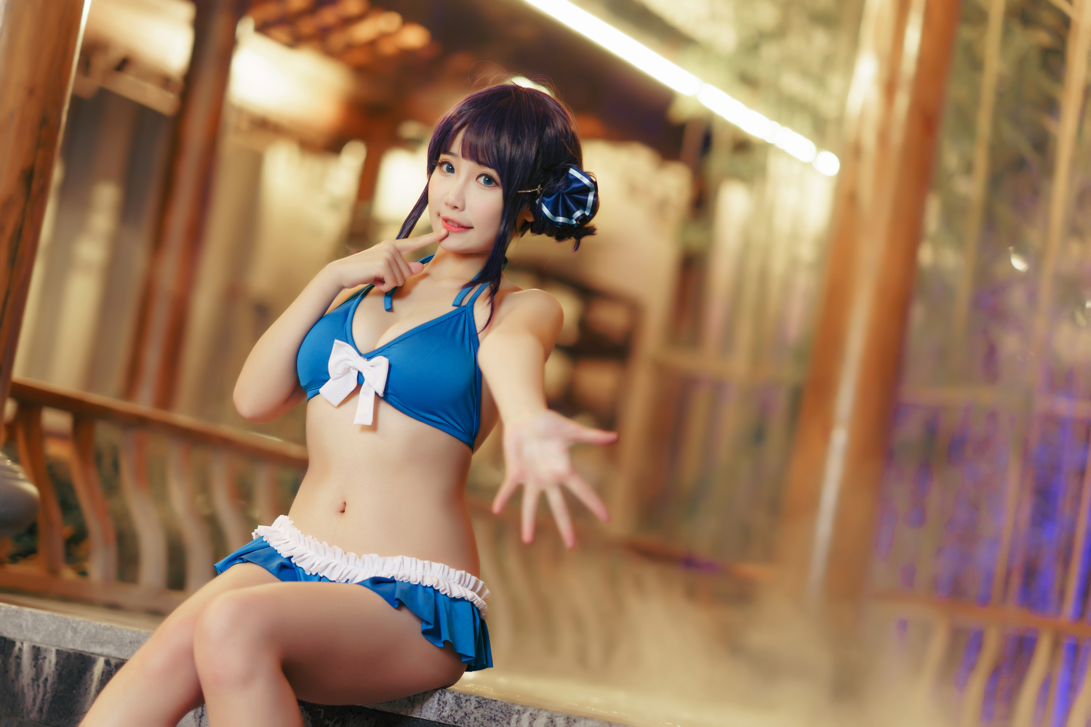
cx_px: 546
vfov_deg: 16.1
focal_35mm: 85
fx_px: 2576
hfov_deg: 23.9
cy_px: 364
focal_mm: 85
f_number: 1.4
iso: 250
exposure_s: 1/50
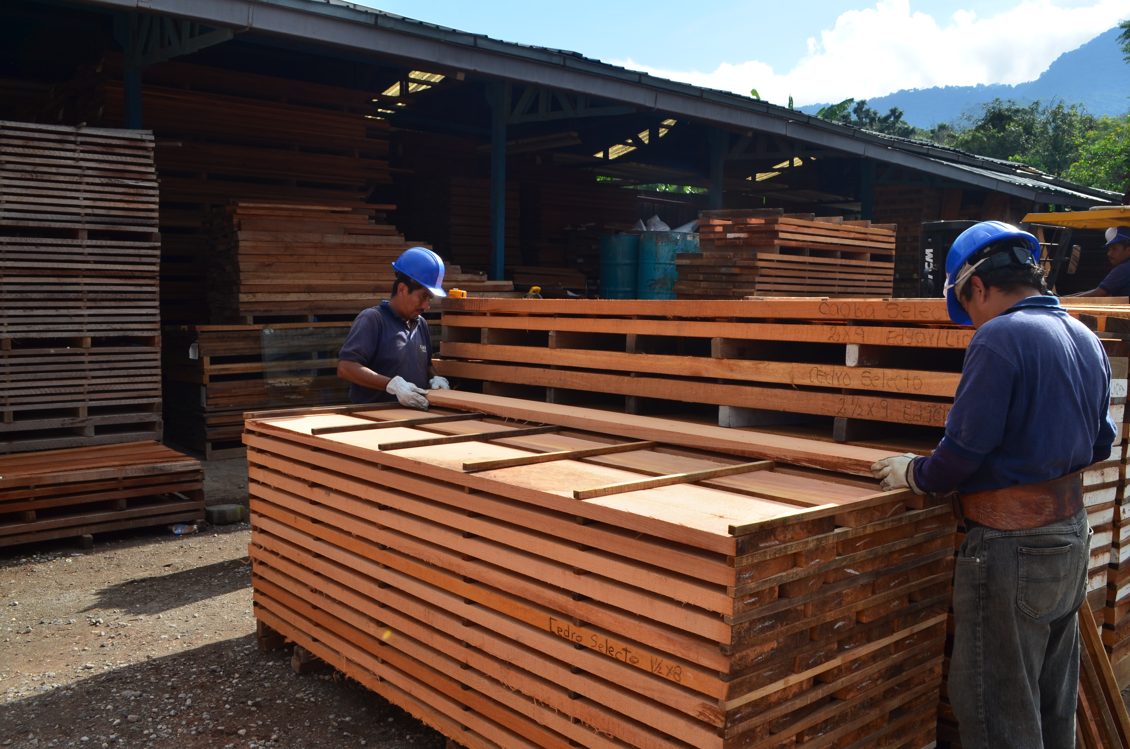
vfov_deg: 39.8
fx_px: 1034
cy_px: 374
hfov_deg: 57.3
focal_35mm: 33
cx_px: 565
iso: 140
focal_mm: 22
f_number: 11
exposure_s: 1/125
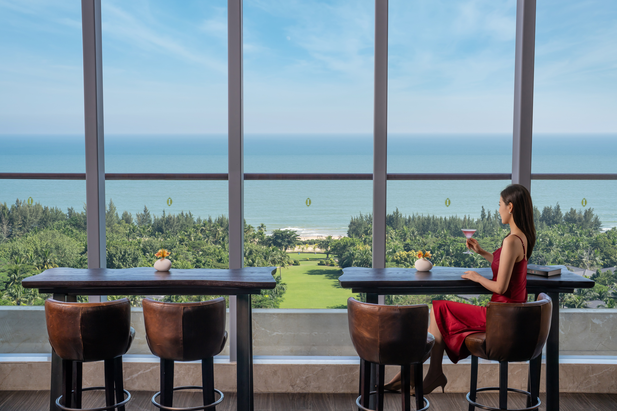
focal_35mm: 50
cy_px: 206
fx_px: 857
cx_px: 308
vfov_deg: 27.0
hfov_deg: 39.6
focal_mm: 50
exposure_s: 1/160
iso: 200
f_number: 10
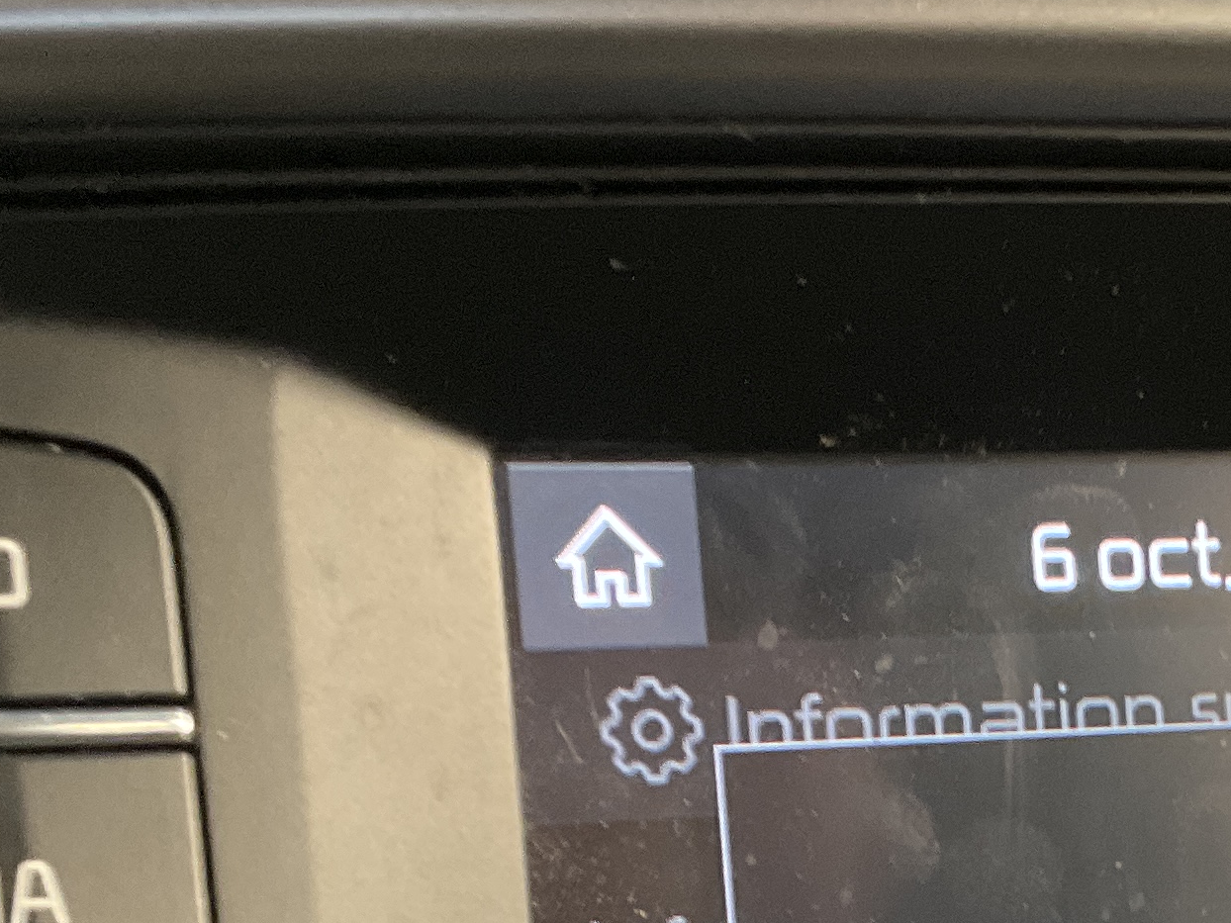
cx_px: 1188
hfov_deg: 20.3
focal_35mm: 94
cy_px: 1091
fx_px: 3343
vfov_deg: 15.2
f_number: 1.8
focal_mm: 3
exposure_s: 1/60
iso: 100
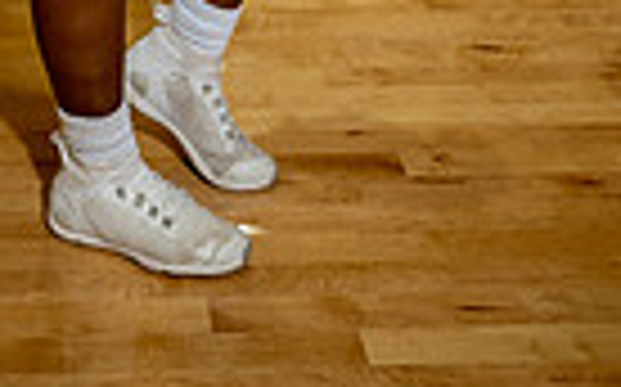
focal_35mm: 80
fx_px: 1353
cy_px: -572
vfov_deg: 12.4
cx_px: 88
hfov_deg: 25.2
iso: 125
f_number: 1.4
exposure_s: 1/200
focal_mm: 24
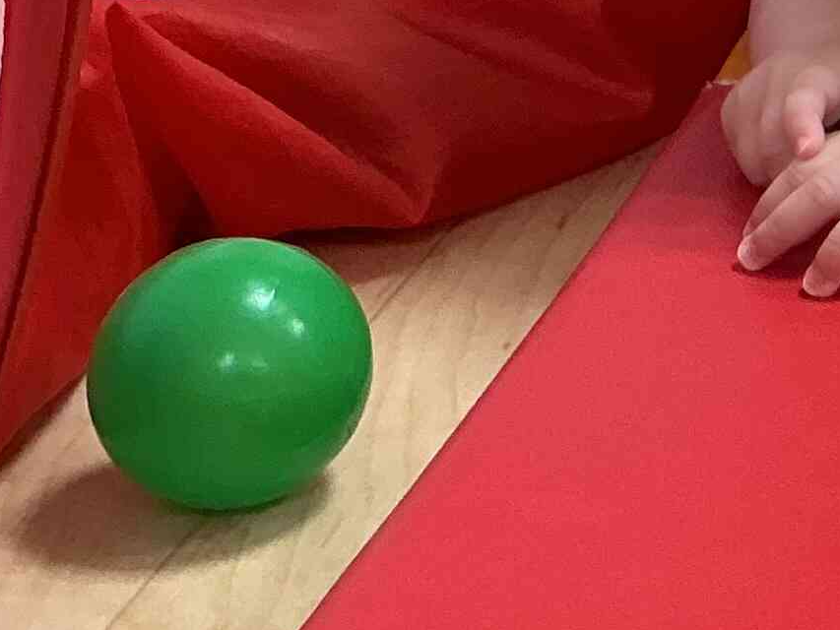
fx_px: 3325
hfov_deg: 12.7
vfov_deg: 10.3
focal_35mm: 137
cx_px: 1648
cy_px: -422
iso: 64
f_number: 1.8
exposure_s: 1/120
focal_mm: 3
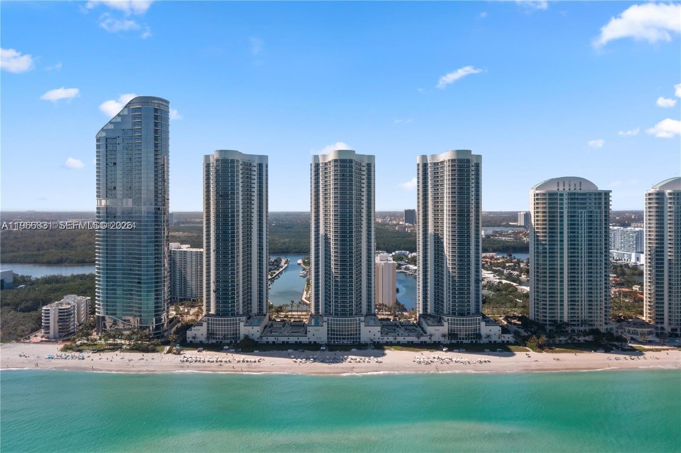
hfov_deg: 65.5
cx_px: 340
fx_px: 529
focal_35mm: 28
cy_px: 226
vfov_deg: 46.4
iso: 100
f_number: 11
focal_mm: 10.26
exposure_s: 1/240
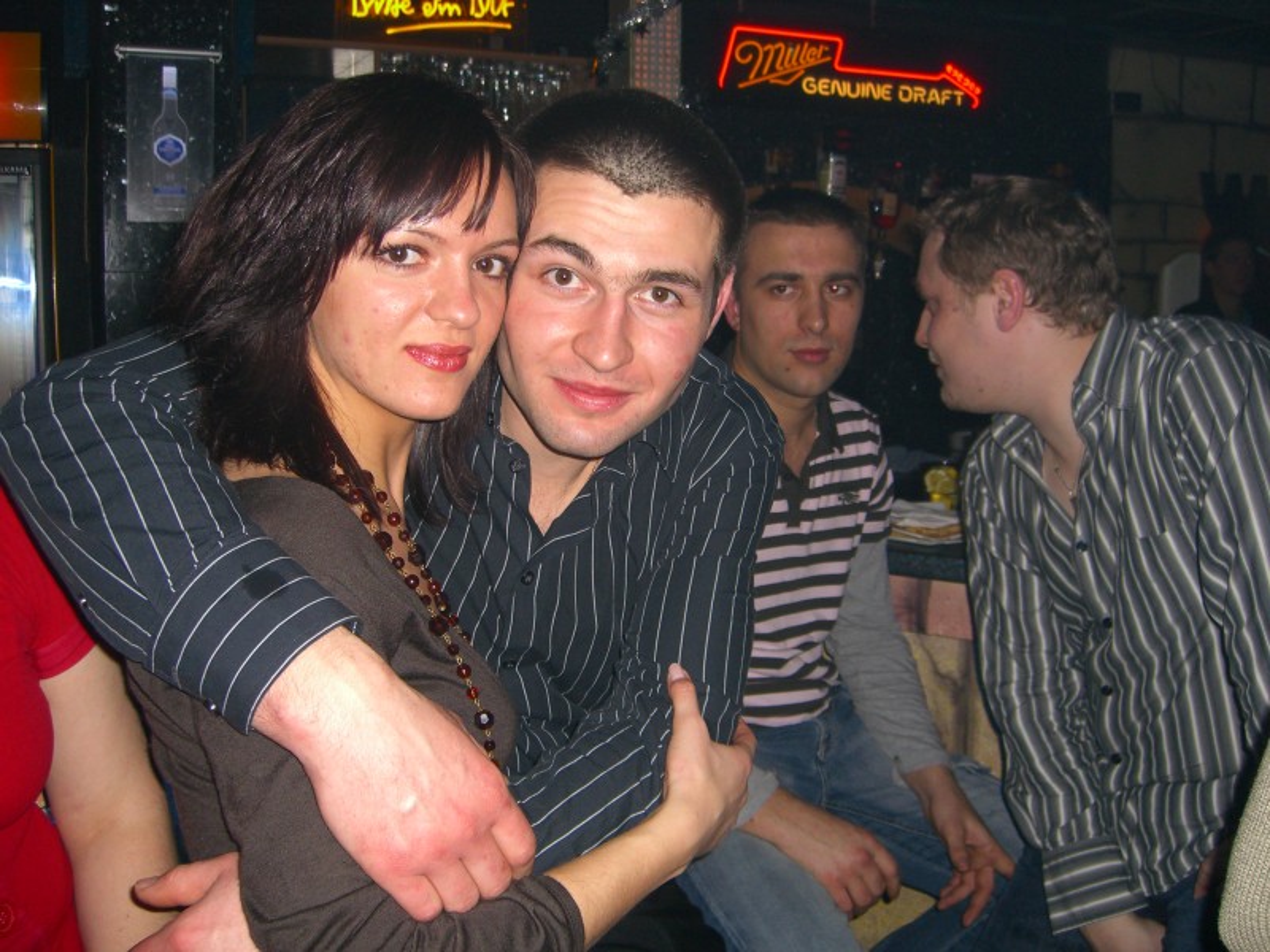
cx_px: 635
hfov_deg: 49.0
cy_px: 476
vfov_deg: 37.7
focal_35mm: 38
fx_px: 1394
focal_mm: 7.9
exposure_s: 1/60
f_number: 2.8
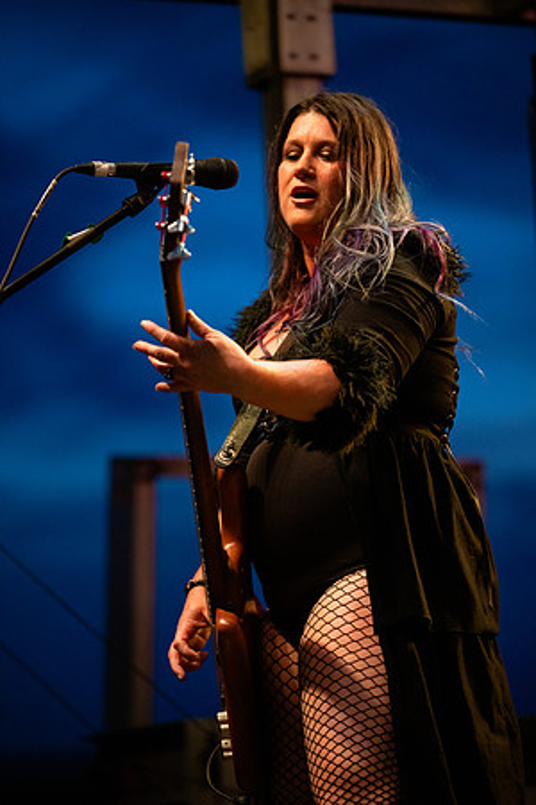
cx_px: 268
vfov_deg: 14.7
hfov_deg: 9.8
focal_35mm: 140
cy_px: 402
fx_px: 3126
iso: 2000
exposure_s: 1/400
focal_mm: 140
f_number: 2.8
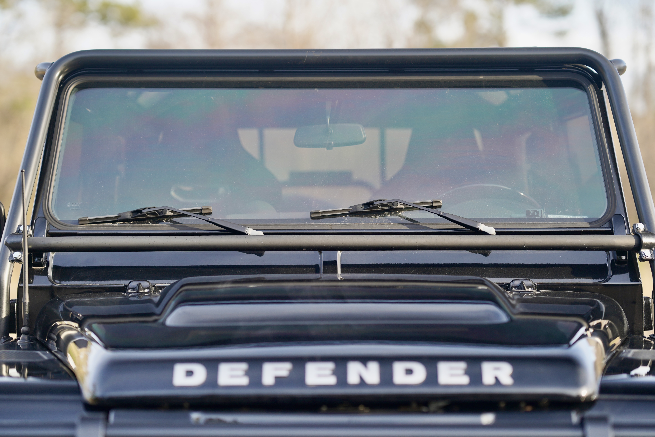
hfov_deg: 23.9
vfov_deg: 16.1
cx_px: 328
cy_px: 218
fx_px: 1546
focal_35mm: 85
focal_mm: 85
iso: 160
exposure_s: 1/400
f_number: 2
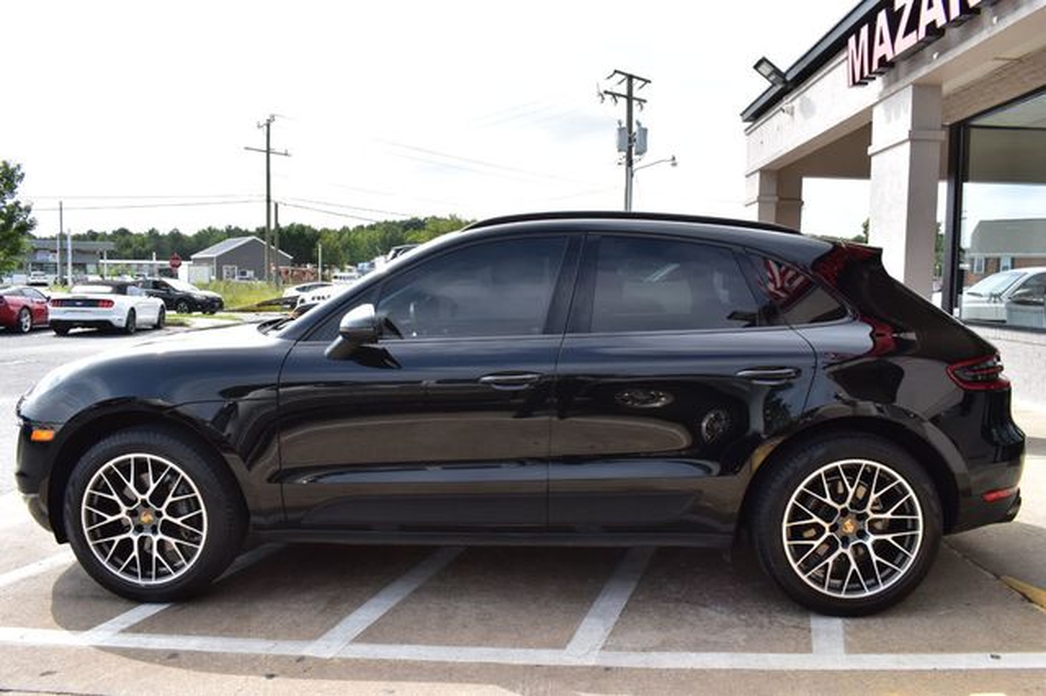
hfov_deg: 67.4
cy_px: 348
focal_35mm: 27
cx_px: 523
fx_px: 784
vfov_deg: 47.9
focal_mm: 18
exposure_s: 1/400
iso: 400
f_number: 11
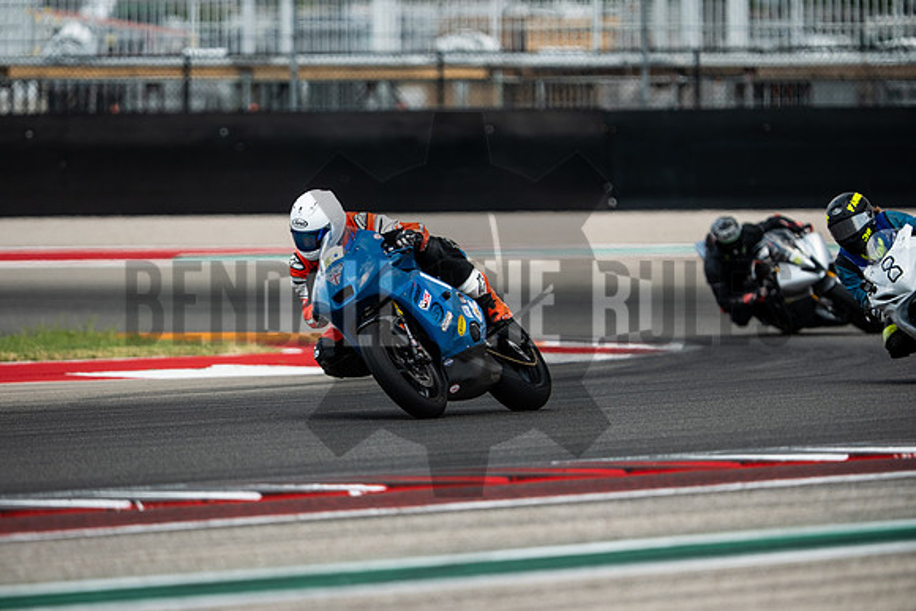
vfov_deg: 3.3
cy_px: 306
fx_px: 10689
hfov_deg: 4.9
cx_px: 458
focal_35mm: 420
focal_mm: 280
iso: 320
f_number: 2.8
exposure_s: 1/1600
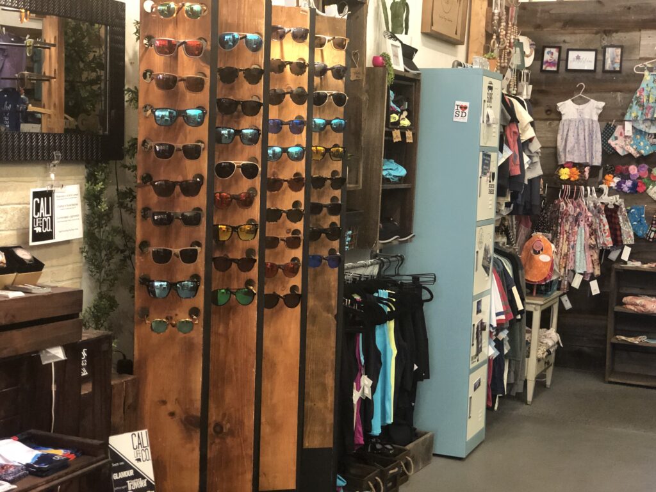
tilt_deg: -6.9
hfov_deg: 33.8
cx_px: 328
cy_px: 246
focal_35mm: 57
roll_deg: -4.0
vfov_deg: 25.7
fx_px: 1080
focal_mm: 6.6
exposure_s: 1/30
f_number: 2.8
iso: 500
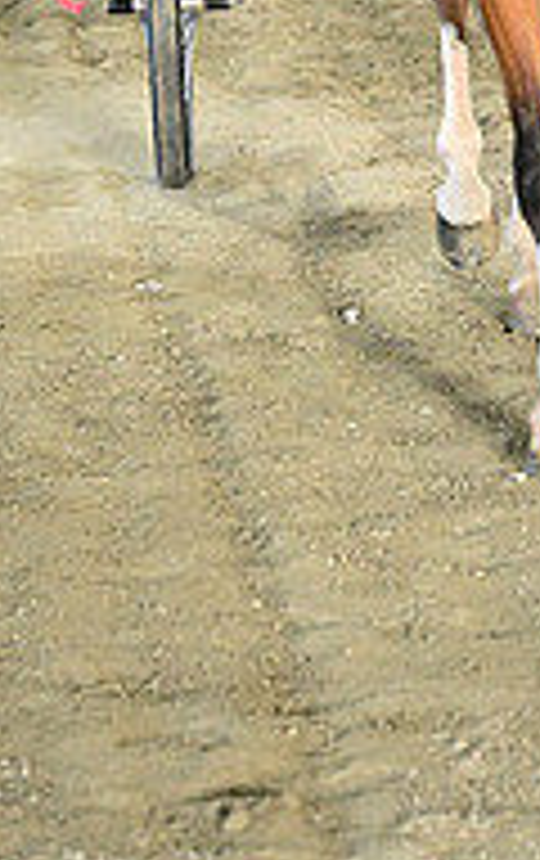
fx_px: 4715
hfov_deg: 6.5
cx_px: 502
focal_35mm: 201
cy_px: -369
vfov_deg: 10.1
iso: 6400
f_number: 4
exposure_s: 1/357
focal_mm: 65
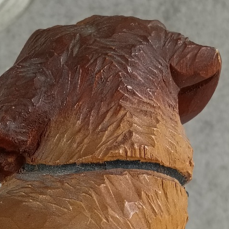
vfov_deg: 15.8
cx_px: 89
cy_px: 174
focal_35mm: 110
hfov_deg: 15.8
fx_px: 823
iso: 439
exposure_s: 1/100
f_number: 1.9
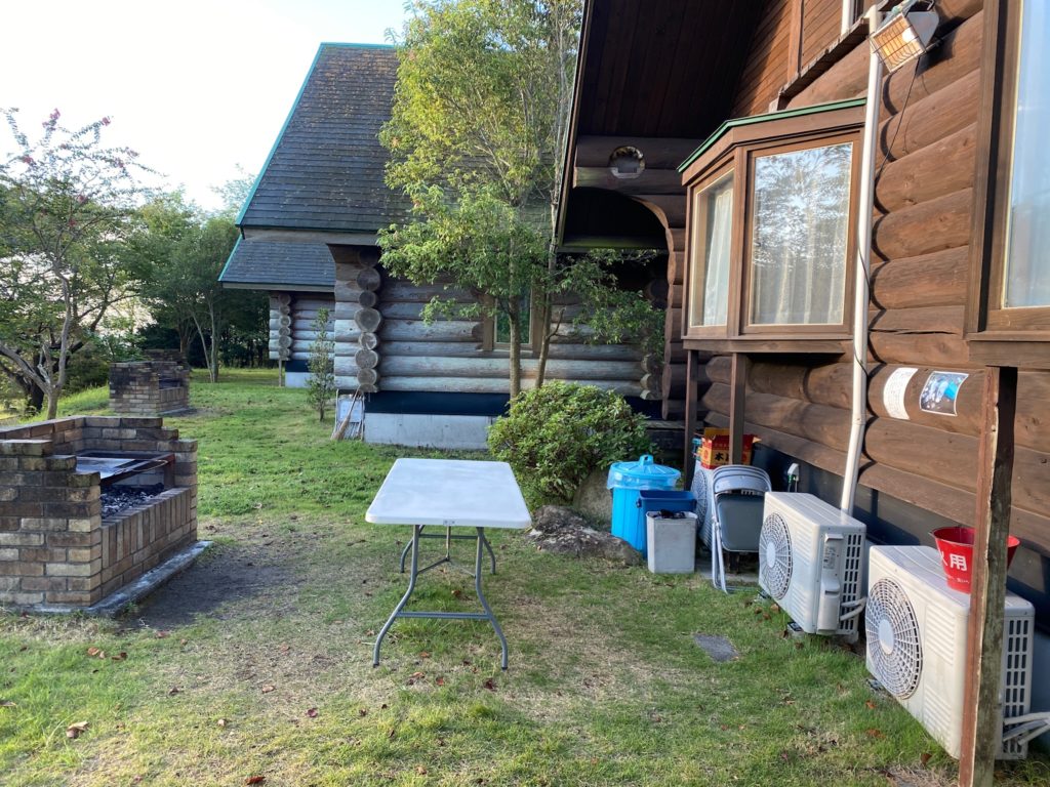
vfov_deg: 53.1
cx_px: 525
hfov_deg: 67.3
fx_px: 789
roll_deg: -1.2
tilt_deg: -4.5
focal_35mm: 26
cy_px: 394
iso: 50
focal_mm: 4.25
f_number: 1.8
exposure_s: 1/122
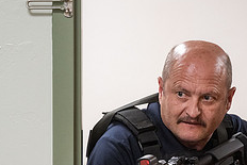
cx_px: 174
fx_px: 3433
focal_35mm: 500
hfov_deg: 4.1
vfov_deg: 2.8
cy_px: 157
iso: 2000
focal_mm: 200
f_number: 2.8
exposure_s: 1/500
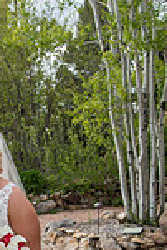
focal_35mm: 104
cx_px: -15
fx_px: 722
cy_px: 219
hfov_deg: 13.0
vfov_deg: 19.3
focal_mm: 35
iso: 80
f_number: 6.3
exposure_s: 1/160
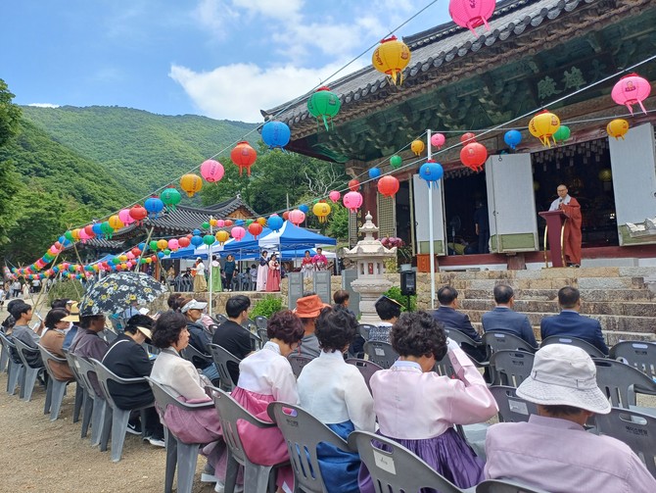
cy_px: 246
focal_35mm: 25
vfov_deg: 54.9
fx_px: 474
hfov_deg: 69.4
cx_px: 328
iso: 50
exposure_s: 1/551
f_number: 1.8
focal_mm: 4.65
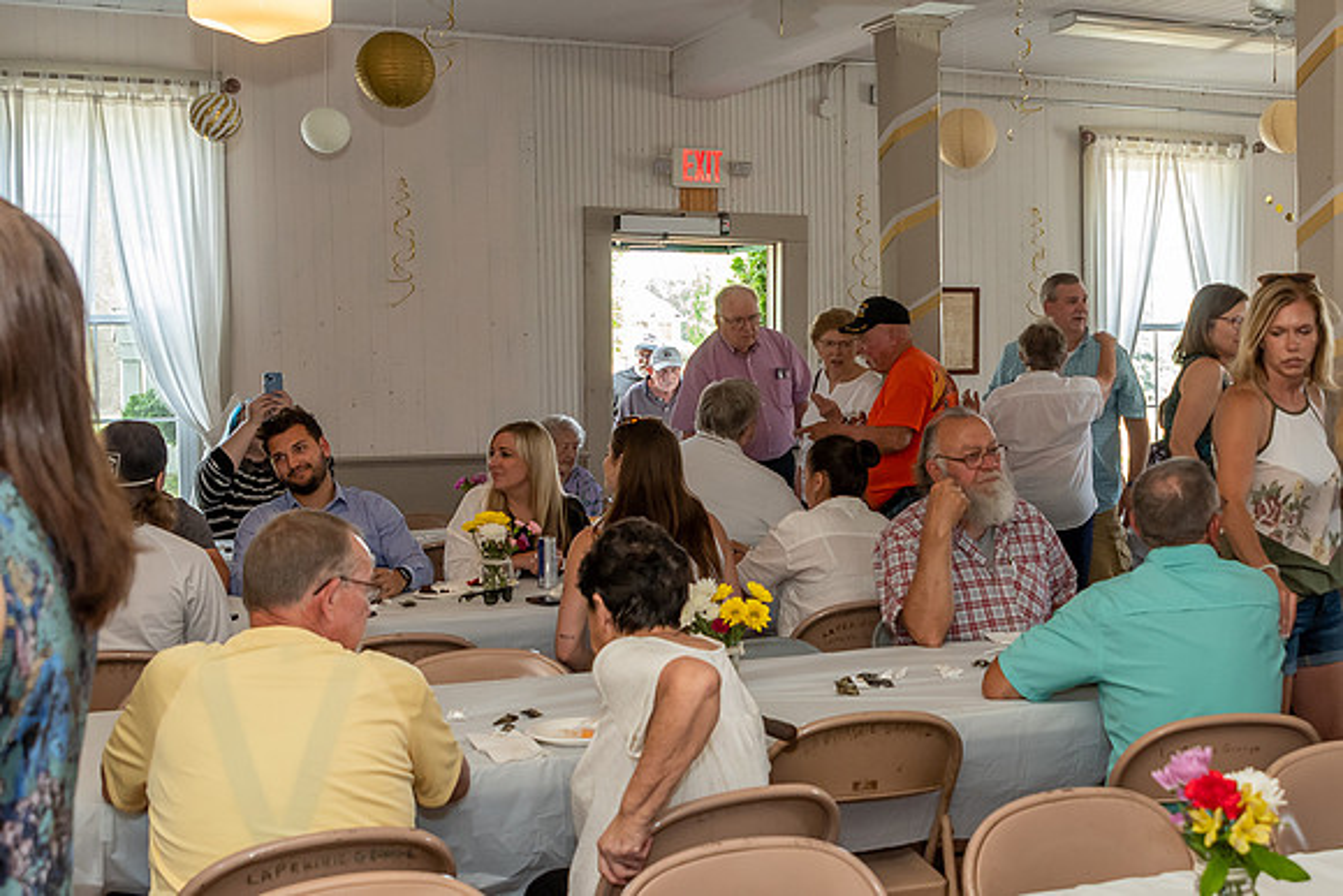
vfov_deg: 27.9
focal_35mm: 48
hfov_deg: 40.4
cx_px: 890
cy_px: 422
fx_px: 1802
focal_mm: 24
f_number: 4
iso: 800
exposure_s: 1/125
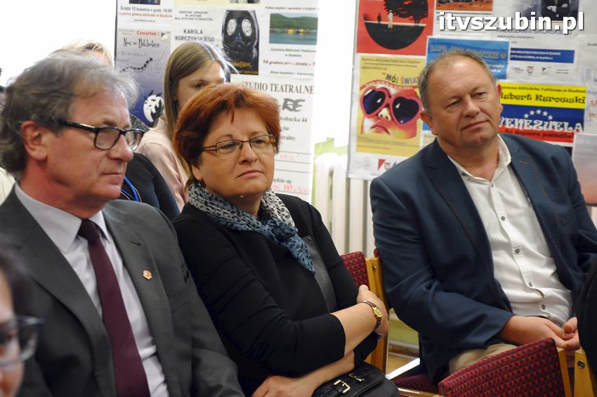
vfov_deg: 17.5
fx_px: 1292
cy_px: 198
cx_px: 298
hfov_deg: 26.0
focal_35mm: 78
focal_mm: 52
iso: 1600
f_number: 5
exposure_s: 1/80
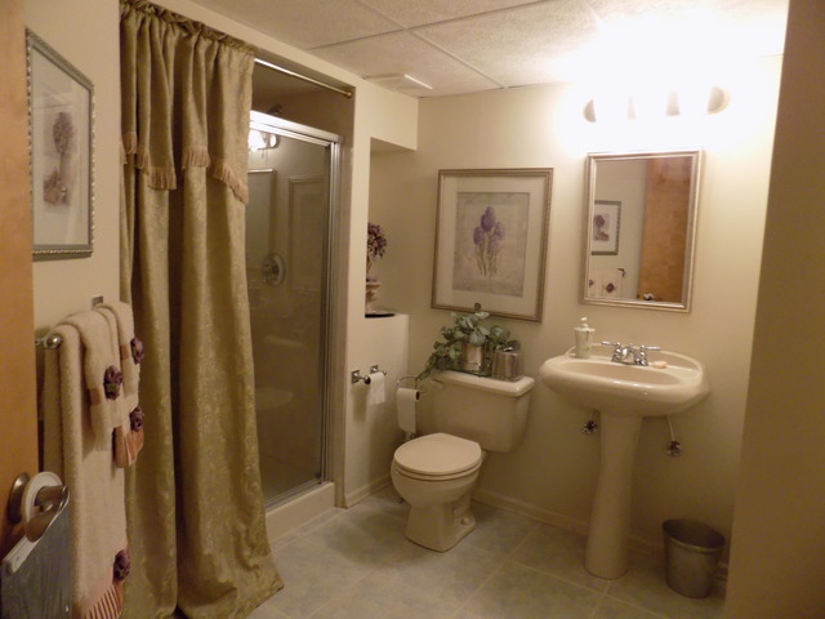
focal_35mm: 23
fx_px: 548
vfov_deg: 58.9
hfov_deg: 73.9
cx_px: 412
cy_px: 310
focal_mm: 4
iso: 320
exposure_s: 1/30
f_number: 3.1
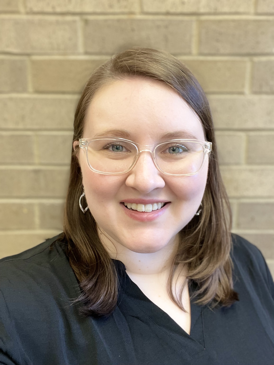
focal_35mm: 30
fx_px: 317
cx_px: 137
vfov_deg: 60.0
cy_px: 182
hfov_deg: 46.8
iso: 125
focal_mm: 2.71
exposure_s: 1/60
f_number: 2.2
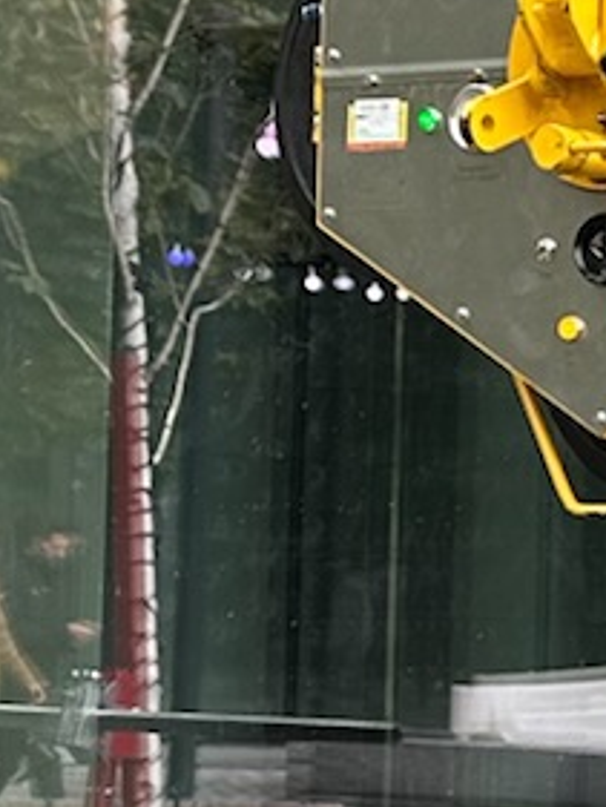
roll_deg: -1.8
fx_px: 4082
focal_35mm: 175
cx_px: 1143
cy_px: 572
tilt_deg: +0.5
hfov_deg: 8.1
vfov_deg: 11.3
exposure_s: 1/268
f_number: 1.78
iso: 80
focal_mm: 6.86
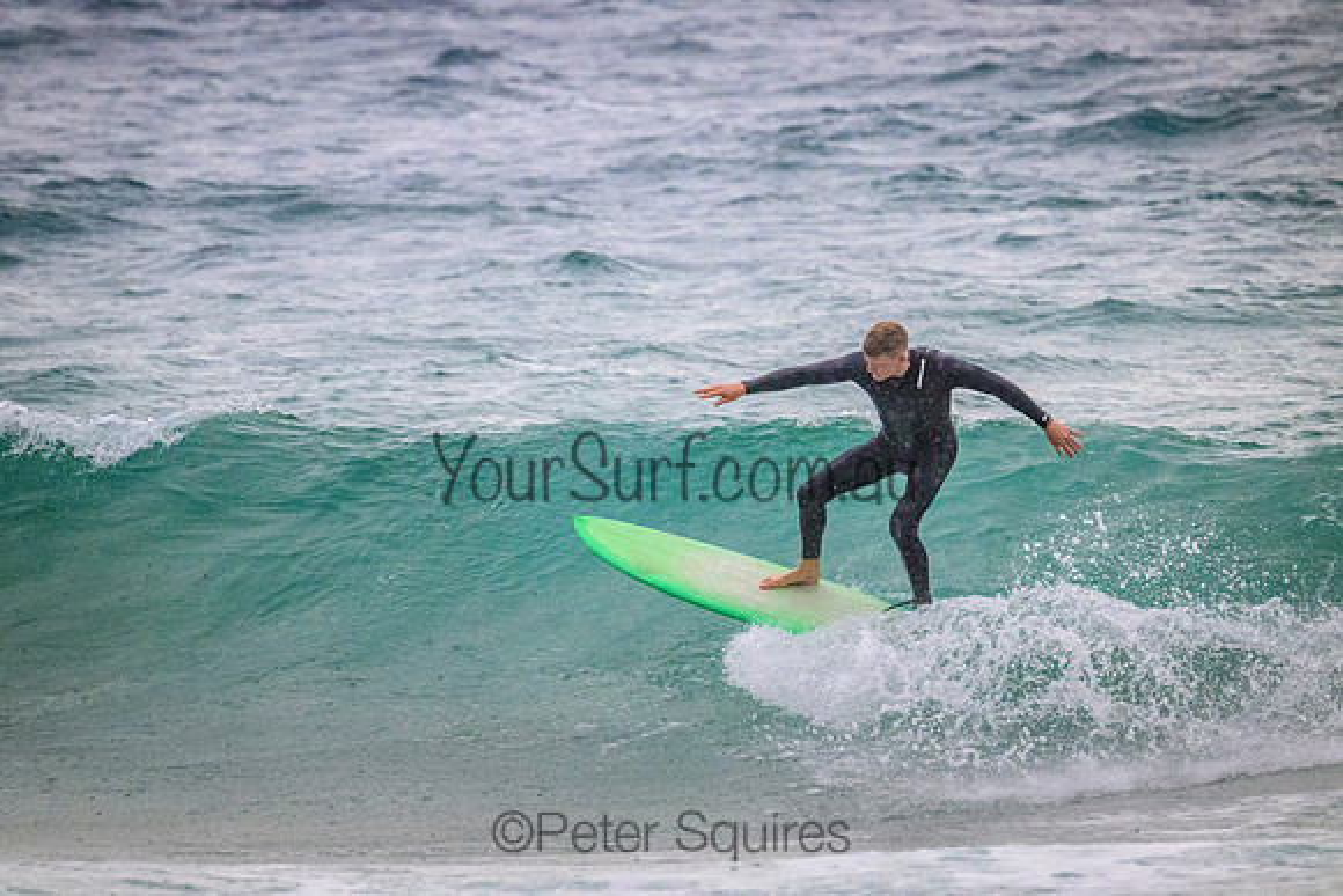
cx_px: 672
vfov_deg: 2.3
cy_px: 448
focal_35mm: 600
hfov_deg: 3.4
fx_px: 22388
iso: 9000
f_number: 11
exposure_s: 1/2000
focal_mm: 600
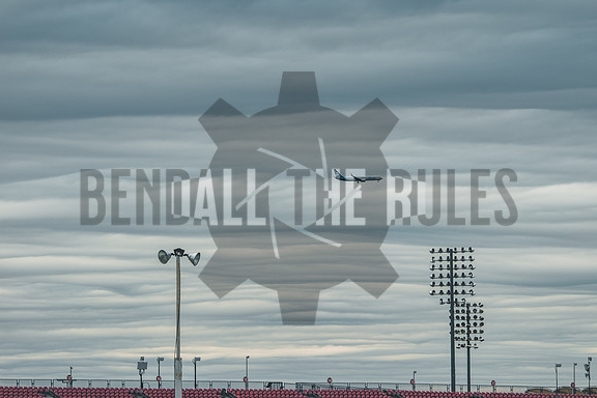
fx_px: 5008
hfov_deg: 6.8
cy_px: 198
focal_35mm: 302
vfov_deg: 4.6
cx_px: 298
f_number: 6.4
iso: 160
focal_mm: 200
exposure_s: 1/250
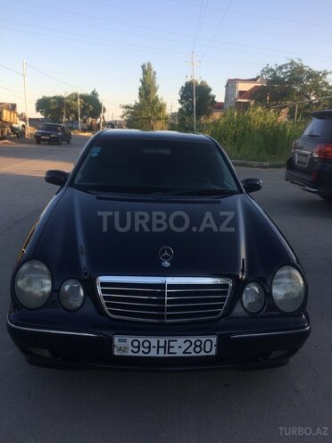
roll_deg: -2.0
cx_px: 166
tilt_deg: -15.9
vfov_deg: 61.7
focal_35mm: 29
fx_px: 371
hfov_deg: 48.2
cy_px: 222
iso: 32
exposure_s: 1/398
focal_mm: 4.15
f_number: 2.2
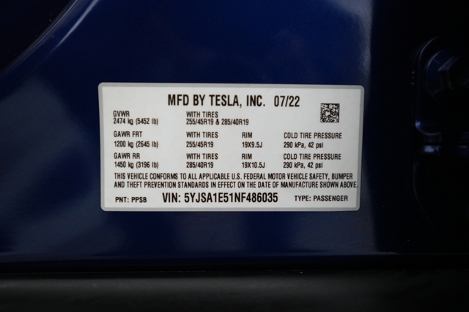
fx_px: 365
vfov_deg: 46.4
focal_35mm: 28
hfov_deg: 65.5
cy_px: 156
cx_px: 234
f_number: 2.8
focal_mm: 28
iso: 2000
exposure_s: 1/60
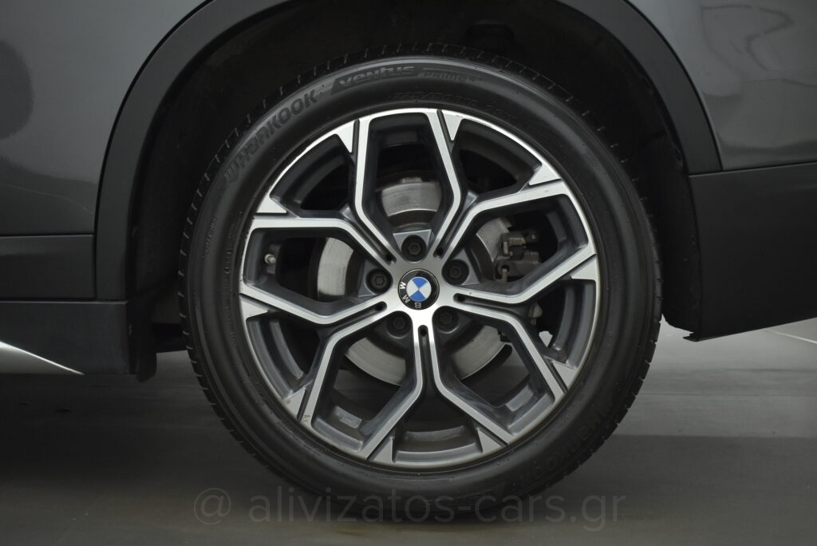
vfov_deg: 29.9
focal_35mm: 45
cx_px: 408
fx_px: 1022
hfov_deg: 43.6
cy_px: 273
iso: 1600
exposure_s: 1/125
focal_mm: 30
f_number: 4.2
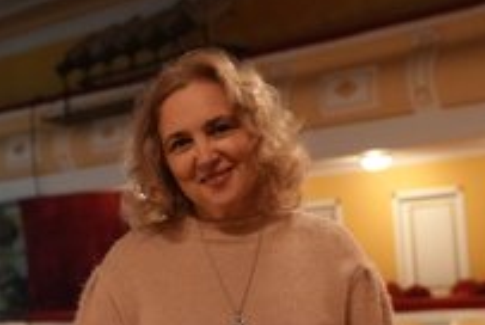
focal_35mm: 65
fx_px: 877
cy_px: 228
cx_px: 201
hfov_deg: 30.9
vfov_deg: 20.9
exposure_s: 1/100
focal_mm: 33
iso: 12800
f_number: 2.8
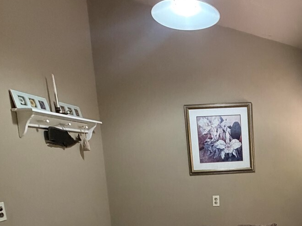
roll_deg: +2.6
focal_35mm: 34
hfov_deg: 49.3
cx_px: 260
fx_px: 297
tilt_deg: -7.0
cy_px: 194
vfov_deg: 39.4
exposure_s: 1/60
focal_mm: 2.22
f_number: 2.2
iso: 800
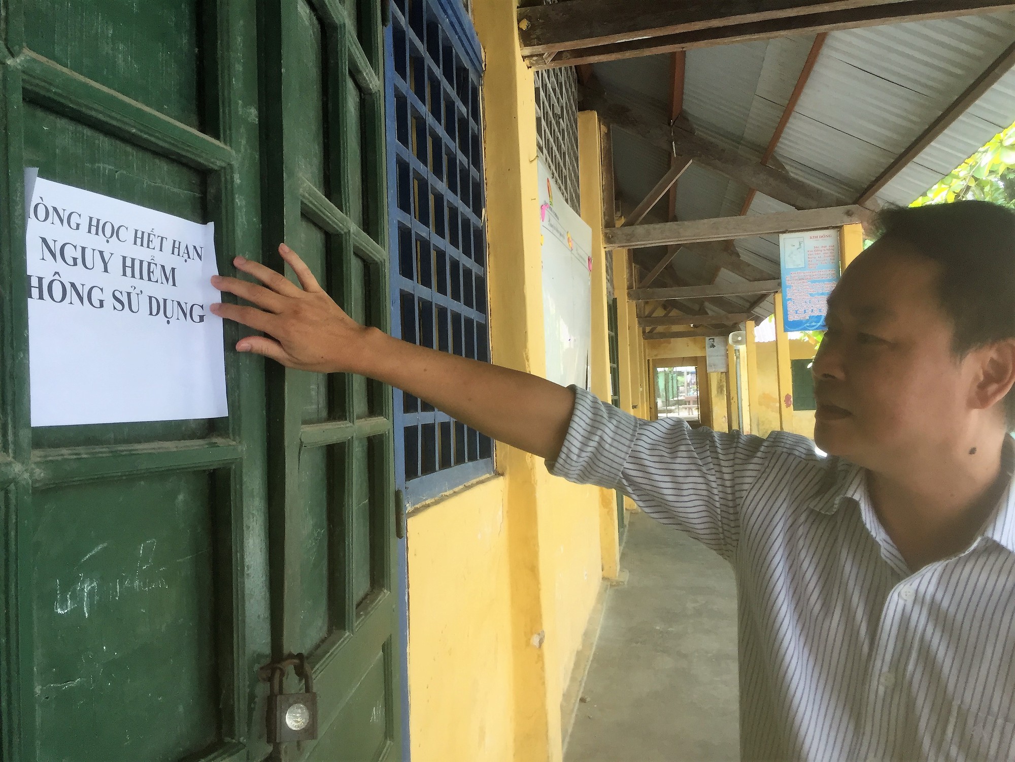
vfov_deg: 48.2
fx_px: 850
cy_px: 381
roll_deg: +0.2
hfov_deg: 61.7
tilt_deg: +2.0
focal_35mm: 29
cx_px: 508
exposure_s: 1/33
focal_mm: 4.15
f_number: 2.2
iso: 32
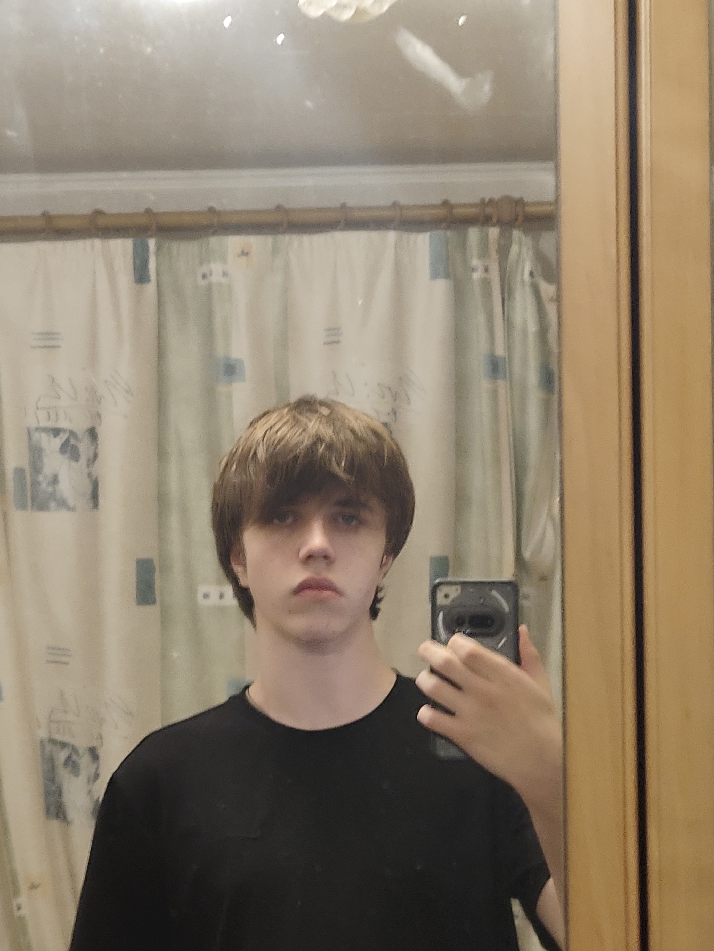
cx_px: 347
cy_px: 502
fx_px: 3052
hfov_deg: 13.3
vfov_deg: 17.7
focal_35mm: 111
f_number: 2
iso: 1823
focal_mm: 7.1
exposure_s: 1/50
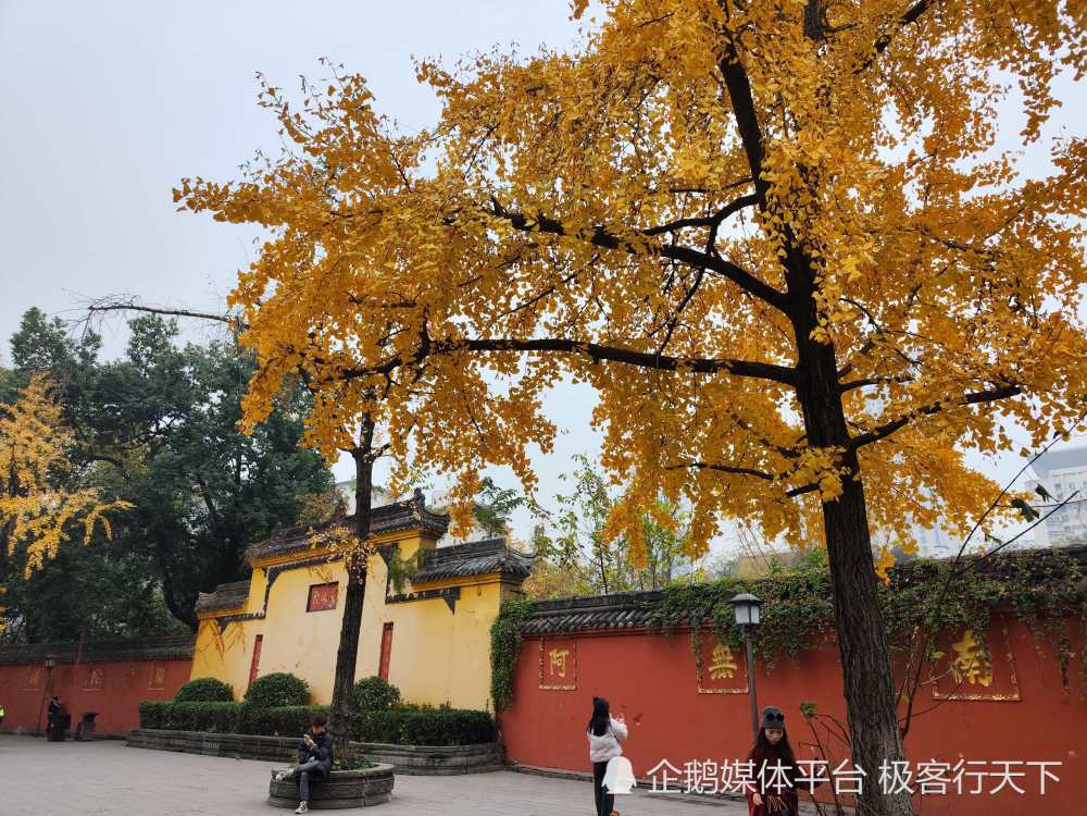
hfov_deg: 71.6
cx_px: 544
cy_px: 408
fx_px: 754
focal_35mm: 24
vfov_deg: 56.8
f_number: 1.9
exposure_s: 1/315
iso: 50
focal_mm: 6.92
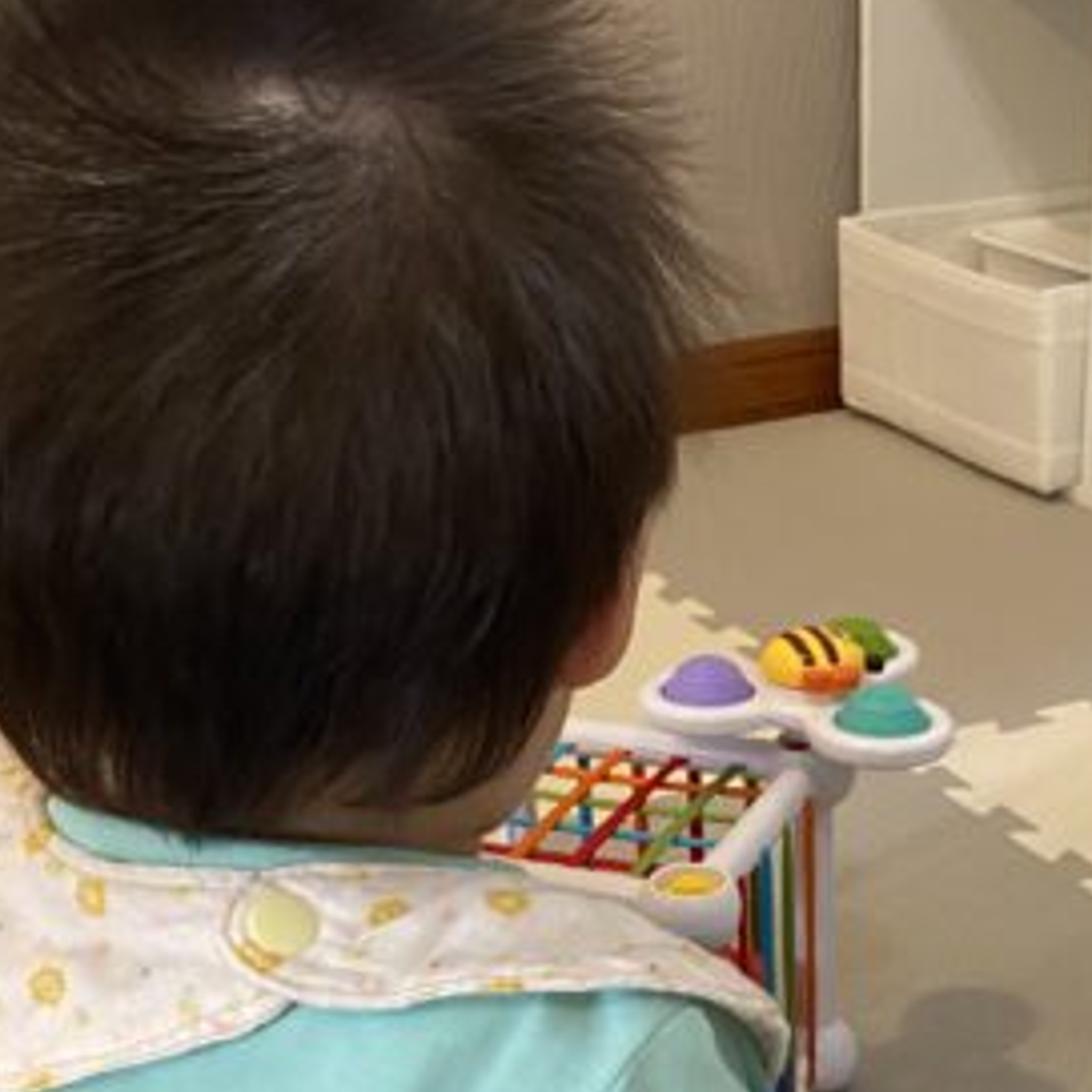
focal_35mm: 65
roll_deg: +3.0
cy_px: 935
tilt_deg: -27.0
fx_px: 2320
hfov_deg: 26.4
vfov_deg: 25.8
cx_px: 682
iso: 250
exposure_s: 1/60
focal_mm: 4.25
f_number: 1.8
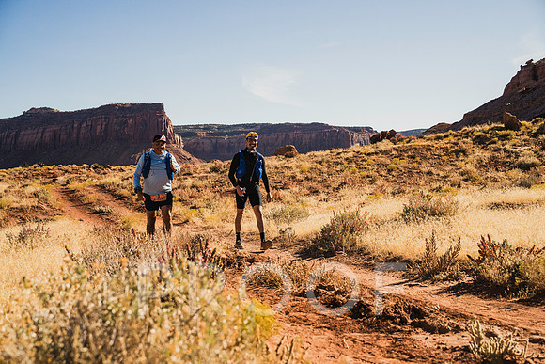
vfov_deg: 29.3
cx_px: 272
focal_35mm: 46
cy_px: 182
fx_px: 697
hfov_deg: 42.7
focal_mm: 46
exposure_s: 1/800
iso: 800
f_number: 4.5
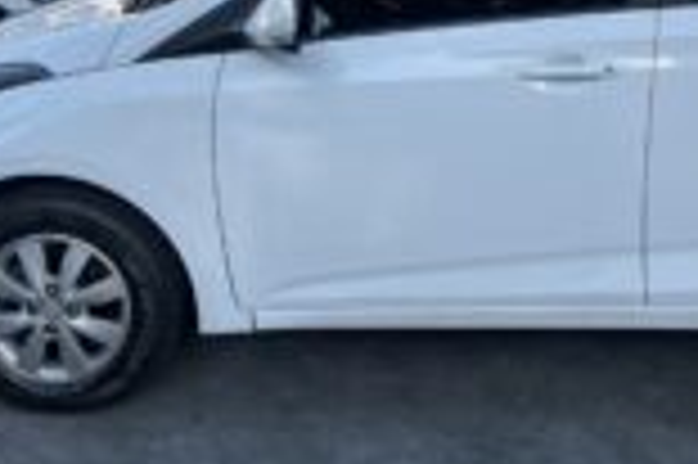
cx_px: 563
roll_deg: +0.5
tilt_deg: -6.9
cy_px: -77
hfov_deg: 31.1
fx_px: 1220
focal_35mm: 63
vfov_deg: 20.3
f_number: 1.5
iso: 50
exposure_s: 1/493
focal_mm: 5.7
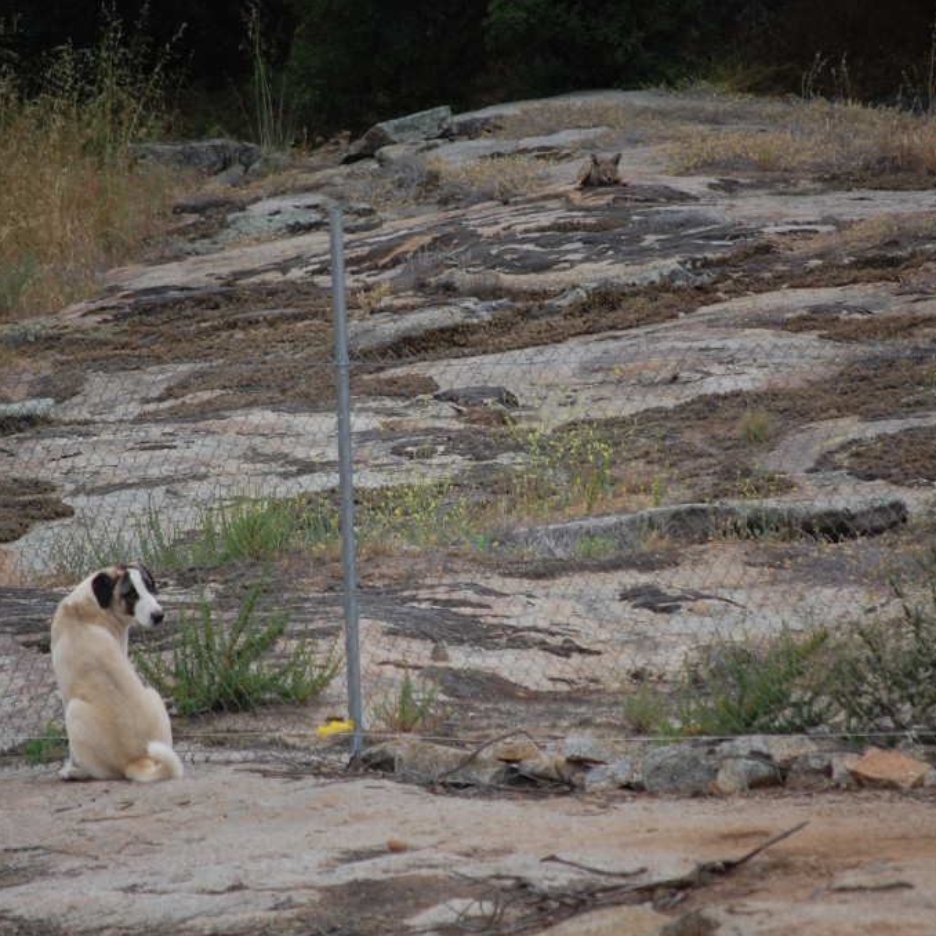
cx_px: 438
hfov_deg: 4.6
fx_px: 11778
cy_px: 469
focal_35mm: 385
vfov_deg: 4.6
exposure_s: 1/800
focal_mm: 200
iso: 400
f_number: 5.6
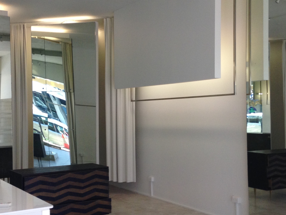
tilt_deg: -2.3
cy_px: 114
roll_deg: -0.3
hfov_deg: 35.5
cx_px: 137
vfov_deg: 27.0
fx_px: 446
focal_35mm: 54
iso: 100
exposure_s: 1/120
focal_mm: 4.12
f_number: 2.4
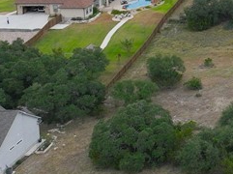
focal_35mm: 102
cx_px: 430
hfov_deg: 16.1
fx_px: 686
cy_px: -99
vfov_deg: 13.5
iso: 130
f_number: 2.8
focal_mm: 12.29
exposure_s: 1/3200
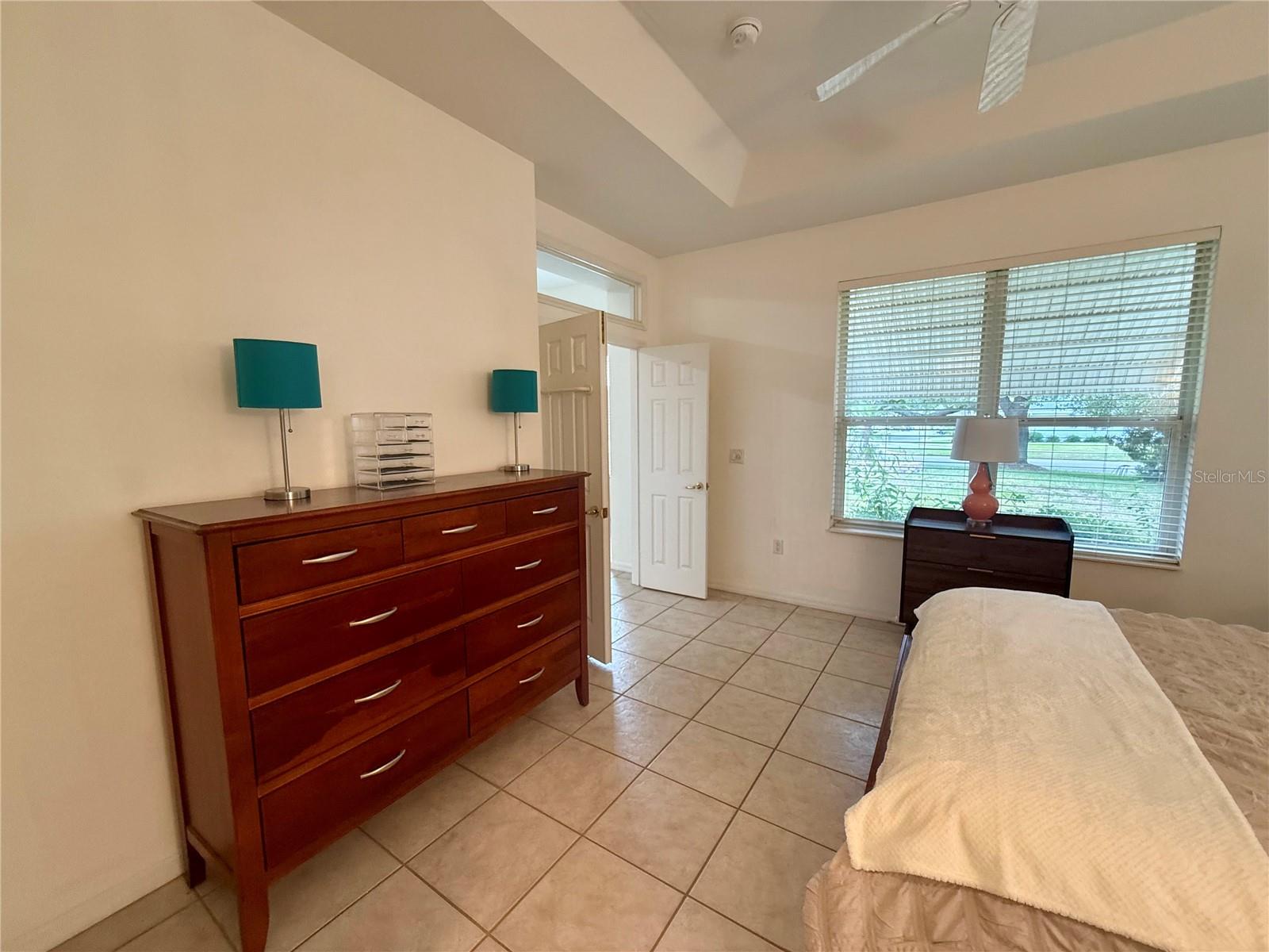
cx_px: 634
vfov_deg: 85.7
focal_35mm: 14
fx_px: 513
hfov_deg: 102.1
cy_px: 476
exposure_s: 1/120
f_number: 2.2
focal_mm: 2.22
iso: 160
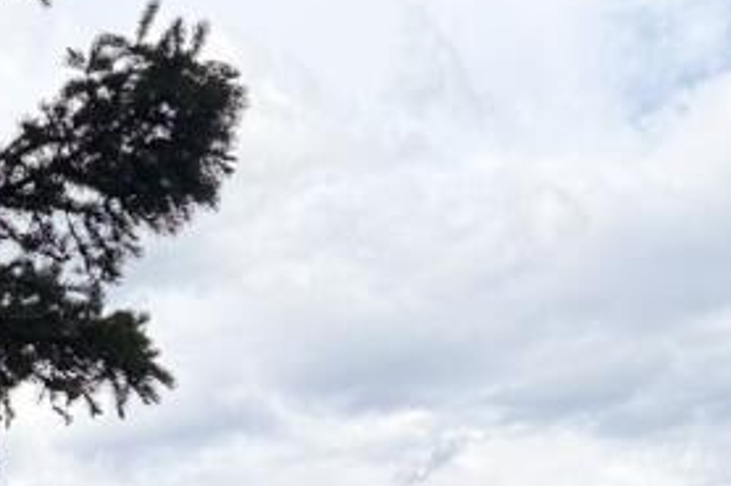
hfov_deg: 20.8
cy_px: 888
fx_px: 1867
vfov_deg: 13.3
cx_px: -116
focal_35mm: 92
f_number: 1.78
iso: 80
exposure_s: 1/3759
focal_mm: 6.76
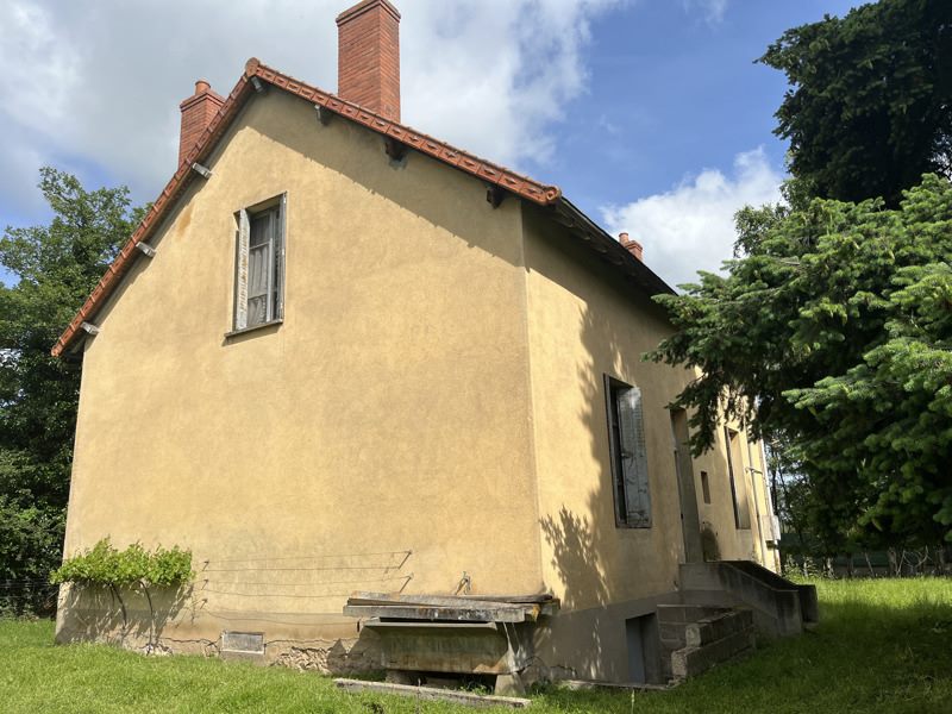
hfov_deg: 67.3
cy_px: 357
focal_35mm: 26
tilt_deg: +15.3
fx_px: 715
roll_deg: +2.9
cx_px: 476
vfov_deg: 53.1
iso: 50
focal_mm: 5.1
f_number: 1.6
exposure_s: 1/4854
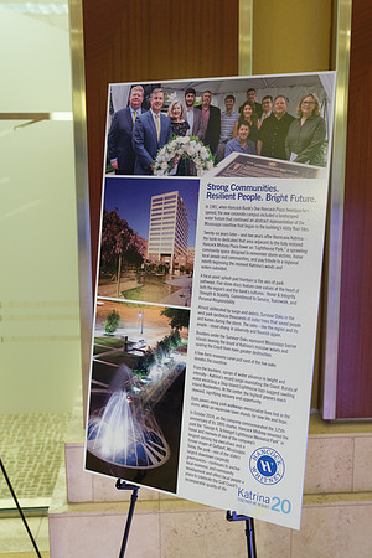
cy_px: 279
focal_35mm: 41
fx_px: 635
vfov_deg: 47.4
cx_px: 186
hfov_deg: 32.6
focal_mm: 27.4
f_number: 2.8
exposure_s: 1/60
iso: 1000
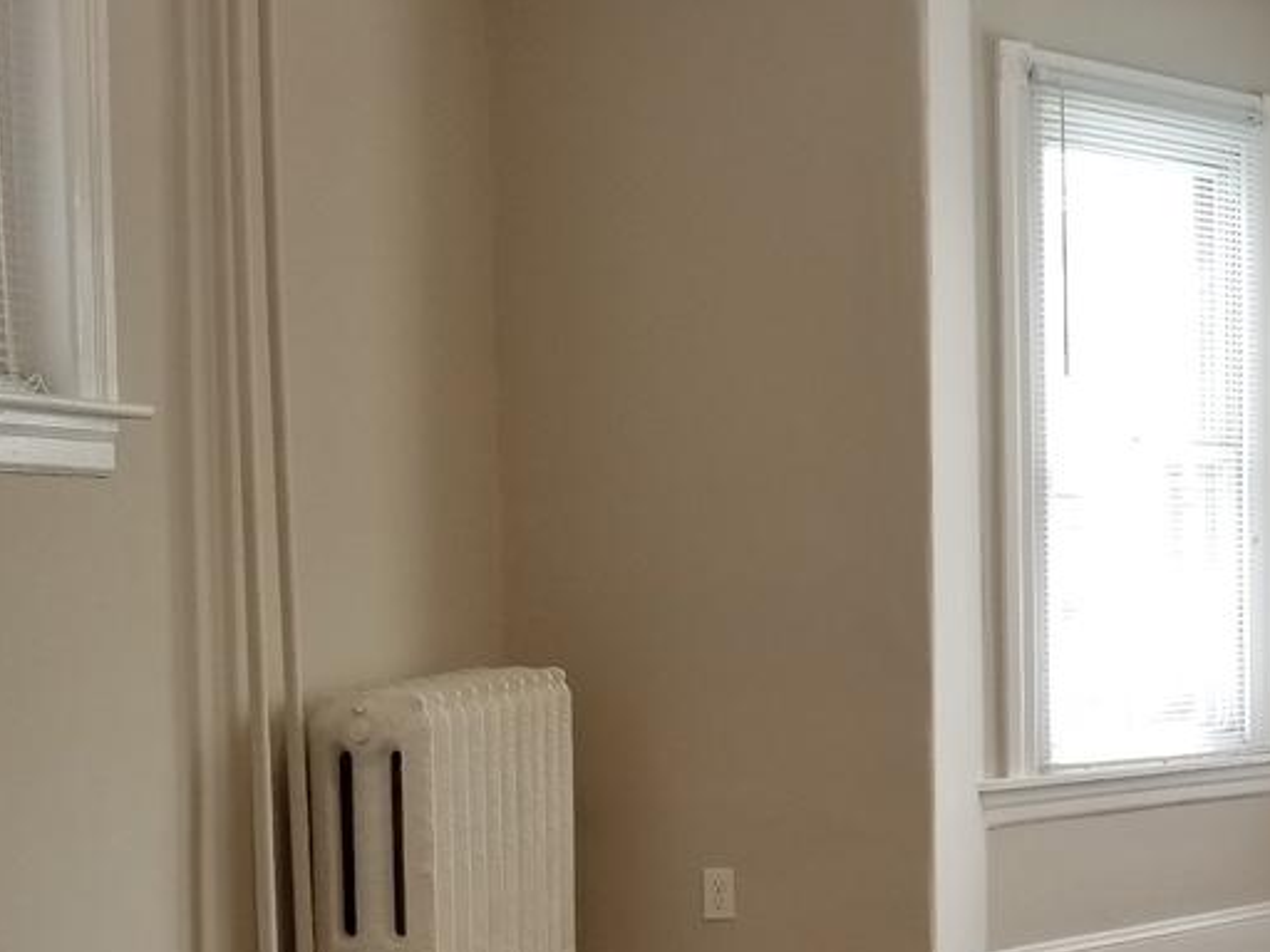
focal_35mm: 52
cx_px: 1243
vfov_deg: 27.9
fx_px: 1908
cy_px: 612
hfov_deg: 33.9
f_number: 1.7
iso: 80
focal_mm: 4.3
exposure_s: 1/120
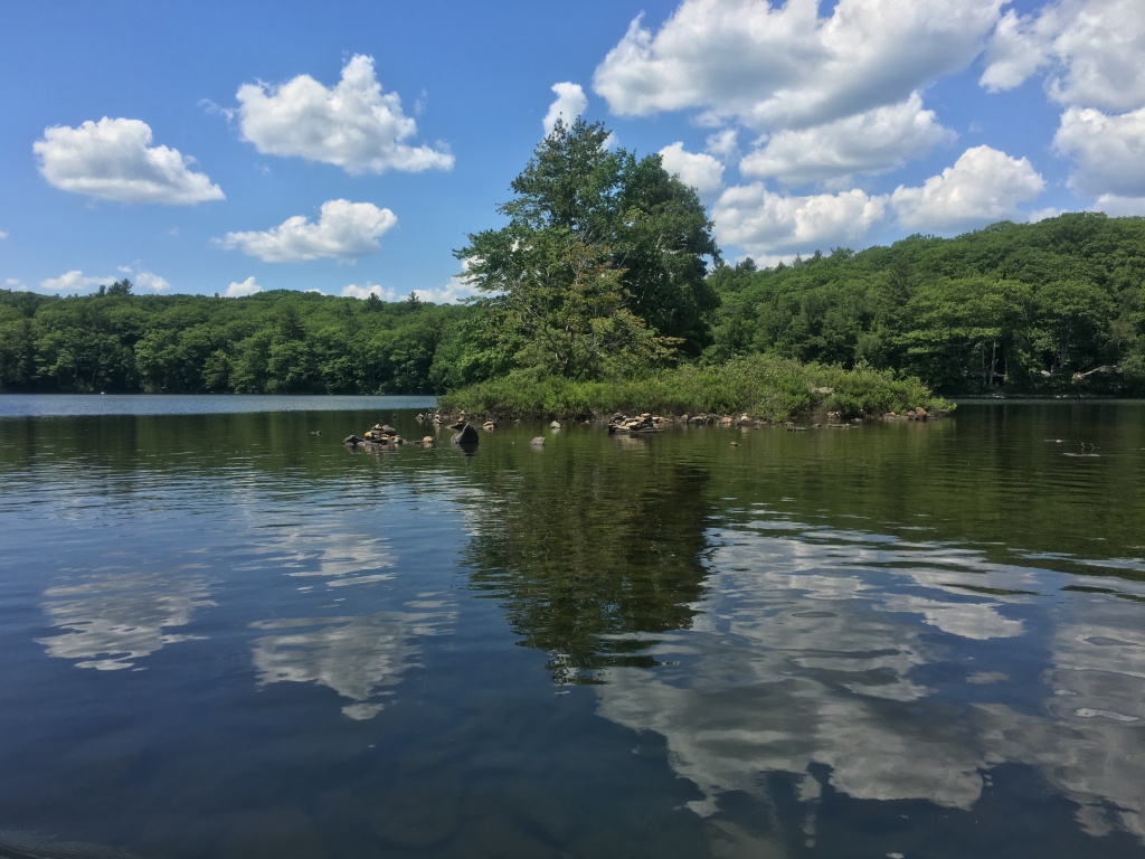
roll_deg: +0.6
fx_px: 959
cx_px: 572
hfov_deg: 61.7
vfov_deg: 48.2
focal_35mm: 29
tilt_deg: -2.0
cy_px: 430
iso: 25
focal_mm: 4.15
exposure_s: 1/1603
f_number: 2.2
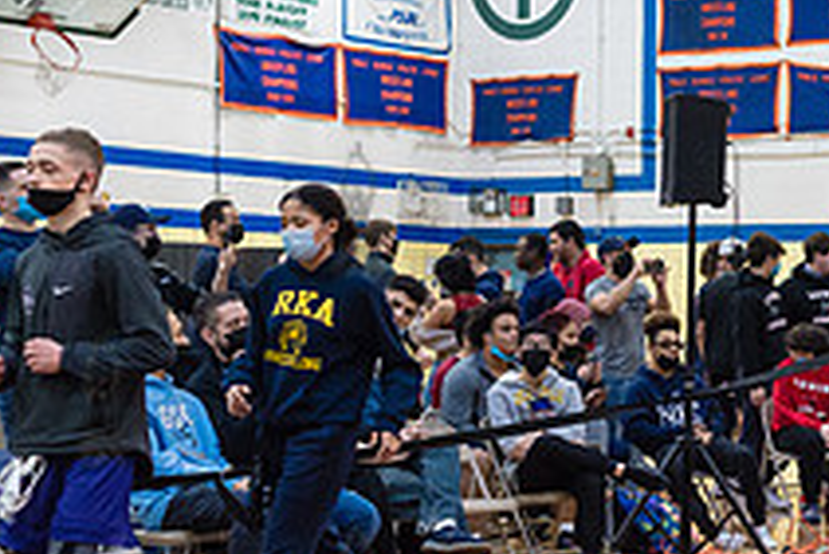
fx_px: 2212
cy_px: 399
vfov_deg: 14.2
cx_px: 860
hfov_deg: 20.4
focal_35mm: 96
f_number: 3.5
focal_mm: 35
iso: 4000
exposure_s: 1/400
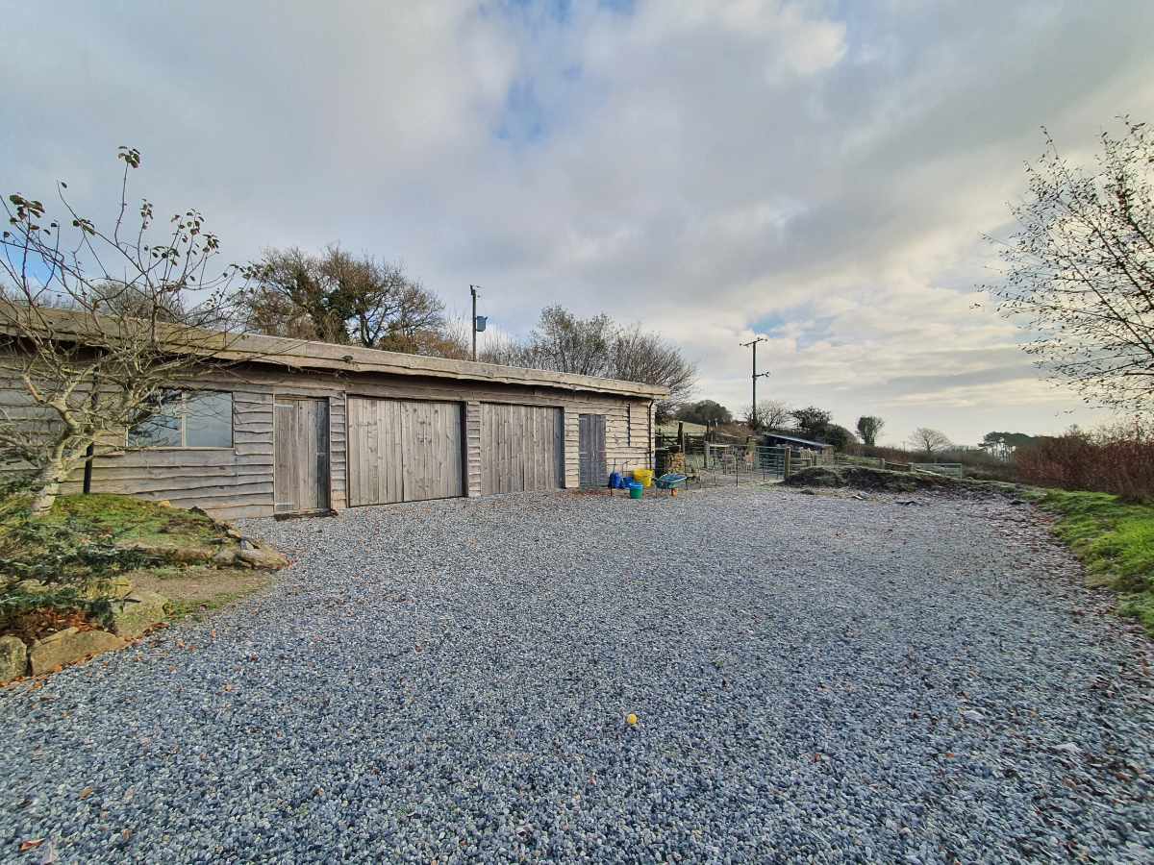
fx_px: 433
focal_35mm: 13
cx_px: 577
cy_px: 432
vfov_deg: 89.9
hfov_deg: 106.2
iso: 50
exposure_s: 1/279
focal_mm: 1.8
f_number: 2.2
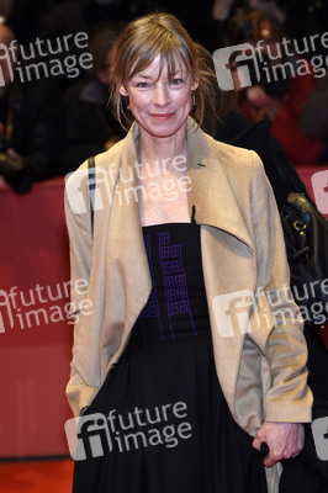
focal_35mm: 129
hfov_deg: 10.6
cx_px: 164
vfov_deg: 15.9
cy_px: 246
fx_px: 1766
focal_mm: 86
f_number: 3.2
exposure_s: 1/400
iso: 640
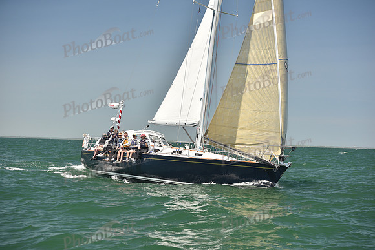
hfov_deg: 28.8
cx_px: 188
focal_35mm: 70
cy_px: 125
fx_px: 729
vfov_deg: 19.5
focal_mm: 70
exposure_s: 1/800
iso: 250
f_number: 4
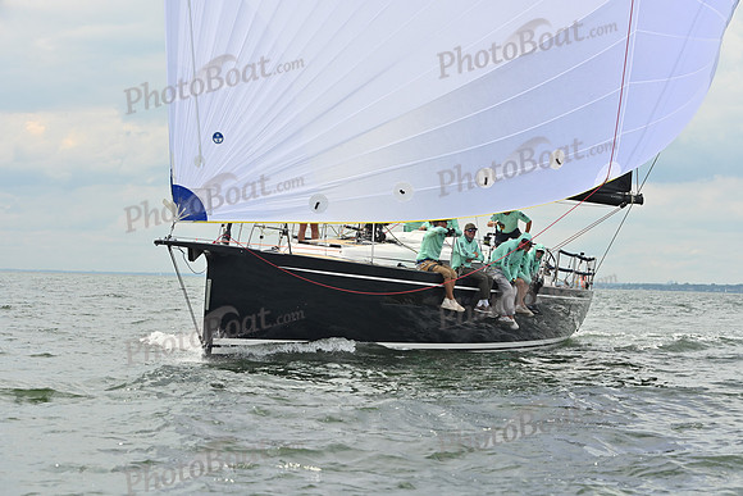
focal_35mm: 86
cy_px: 248
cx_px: 372
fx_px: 1775
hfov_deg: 23.6
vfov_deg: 15.9
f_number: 7.1
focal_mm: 86
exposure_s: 1/1600
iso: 320
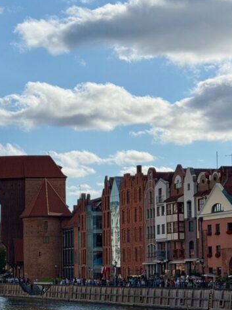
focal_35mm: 104
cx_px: -99
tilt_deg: +4.0
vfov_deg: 18.9
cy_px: 201
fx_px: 931
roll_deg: -0.1
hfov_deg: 13.5
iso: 64
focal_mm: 6.76
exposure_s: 1/7874
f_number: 1.78
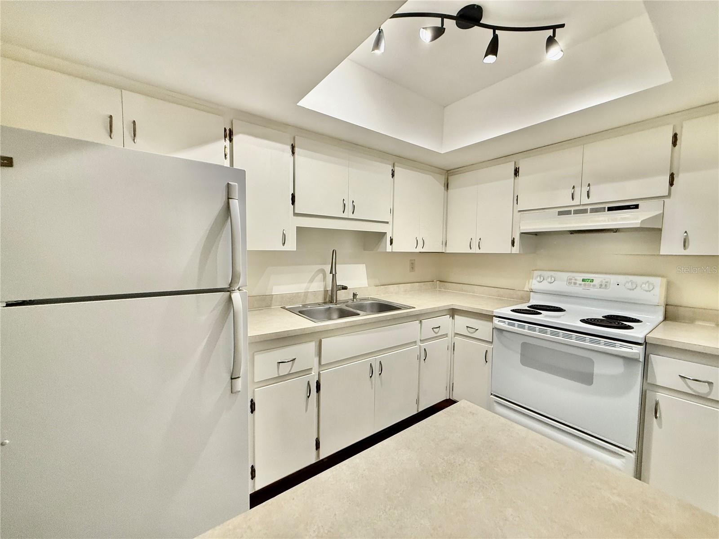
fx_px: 291
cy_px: 270
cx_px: 360
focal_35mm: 14
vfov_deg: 85.7
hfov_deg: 102.1
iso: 200
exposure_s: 1/120
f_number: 2.2
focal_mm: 2.22
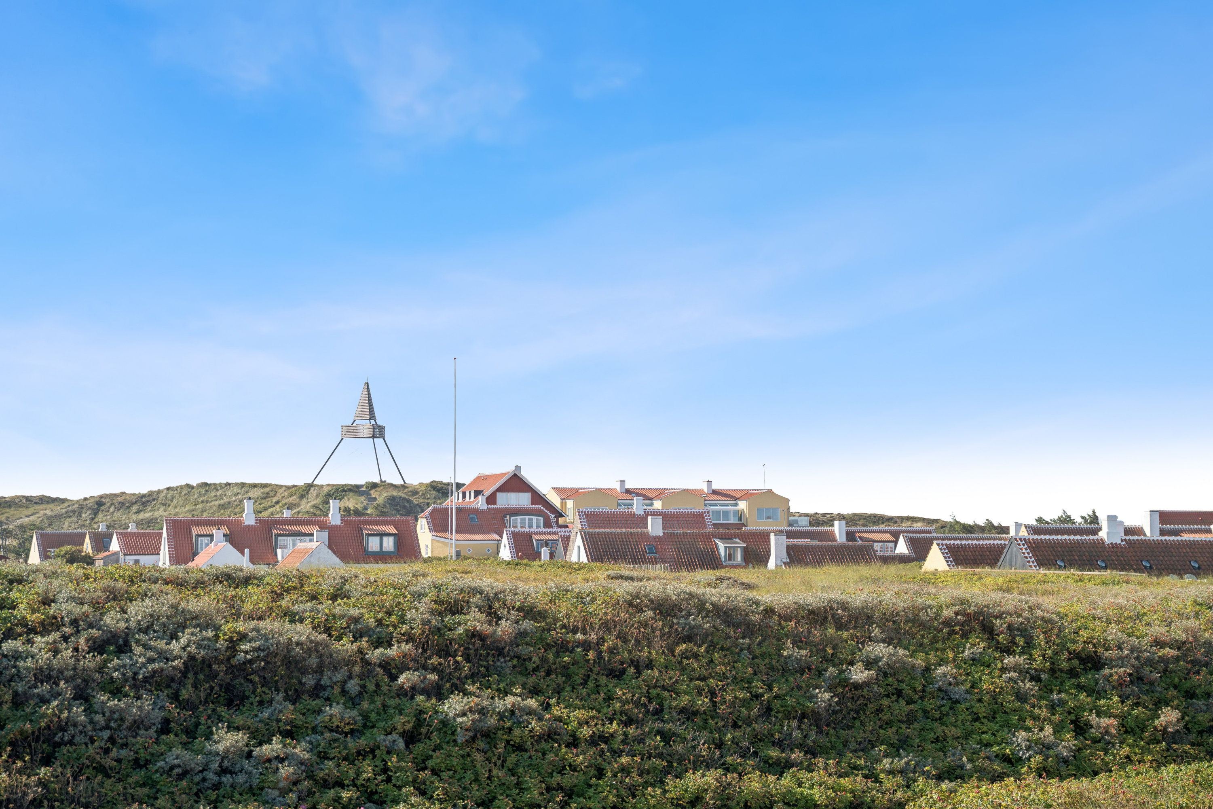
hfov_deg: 28.8
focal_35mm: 70
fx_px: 2358
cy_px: 404
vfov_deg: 19.5
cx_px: 606
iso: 250
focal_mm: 70
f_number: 5
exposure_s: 1/3200
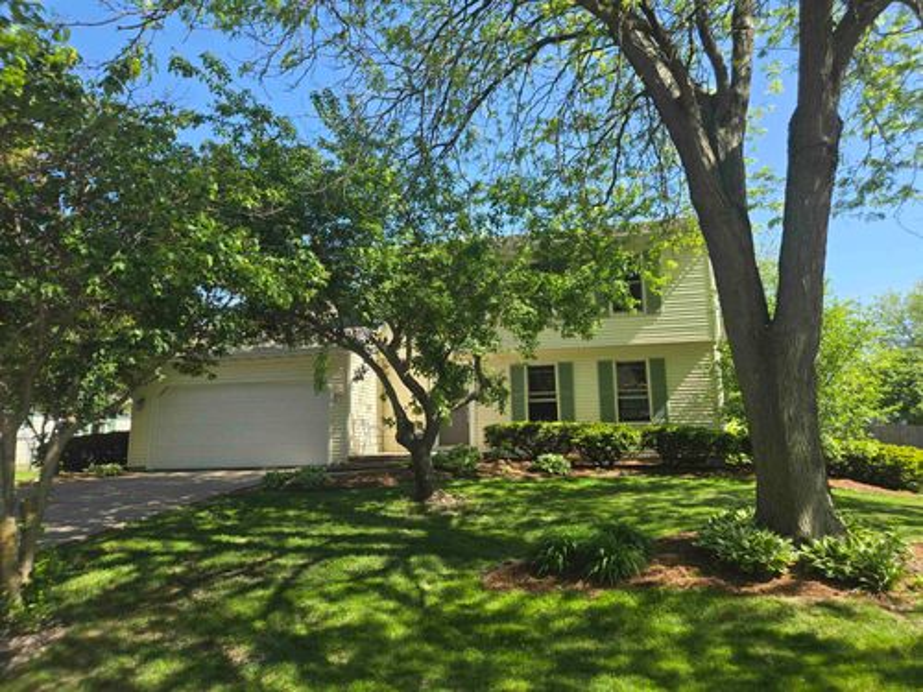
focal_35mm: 23
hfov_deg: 73.9
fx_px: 613
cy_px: 346
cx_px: 462
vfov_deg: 58.9
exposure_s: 1/585
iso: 25
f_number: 1.8
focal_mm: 5.4
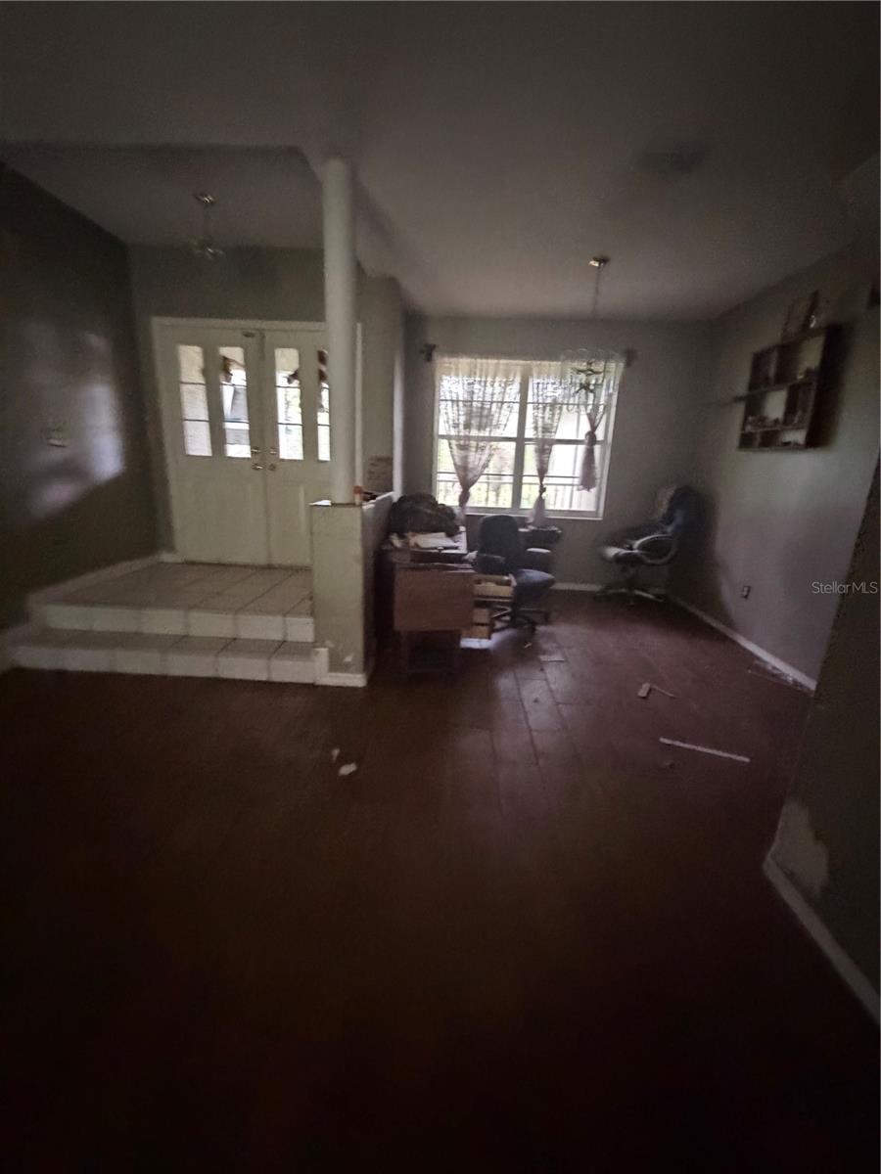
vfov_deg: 102.1
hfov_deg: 85.7
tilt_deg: -14.8
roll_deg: +0.3
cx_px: 440
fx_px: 475
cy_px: 587
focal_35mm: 14
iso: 2000
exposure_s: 1/30
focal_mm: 2.22
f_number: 2.2
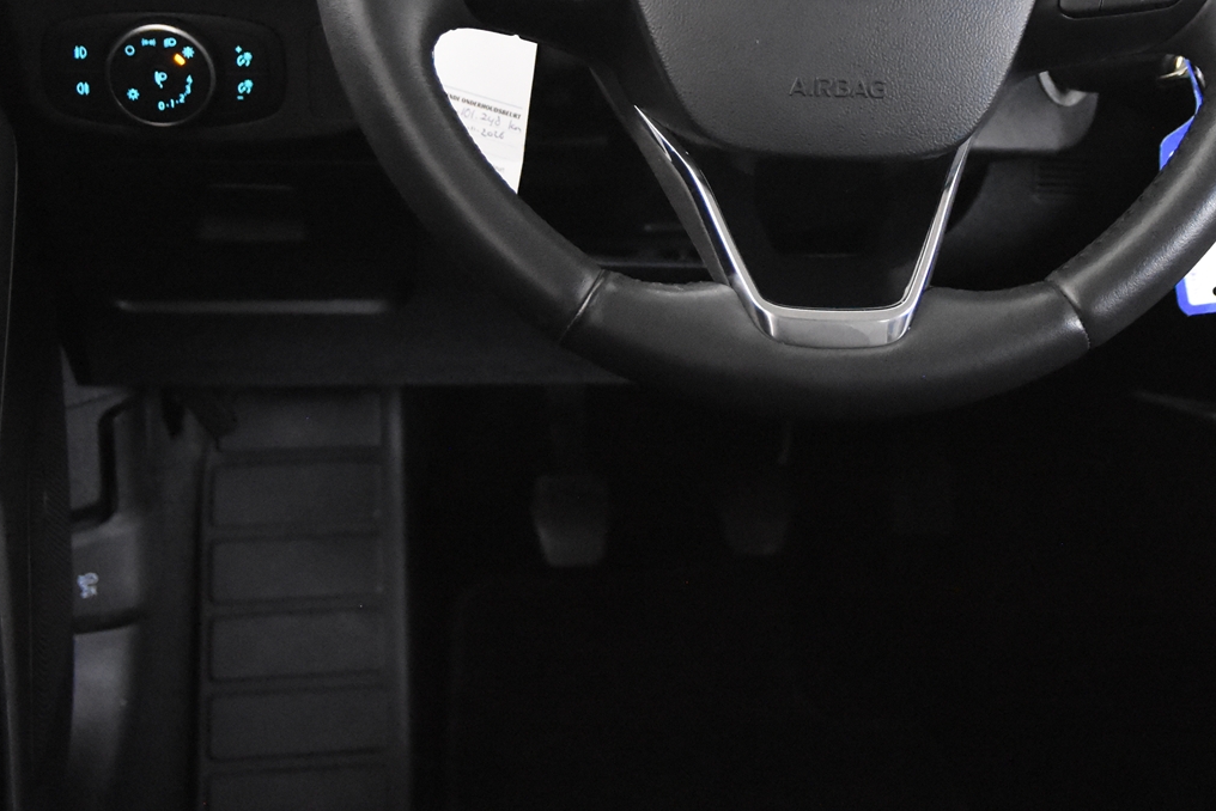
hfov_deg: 29.6
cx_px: 738
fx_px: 2297
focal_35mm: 68
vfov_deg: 19.7
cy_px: 117
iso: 7200
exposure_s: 1/40
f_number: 3
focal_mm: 24
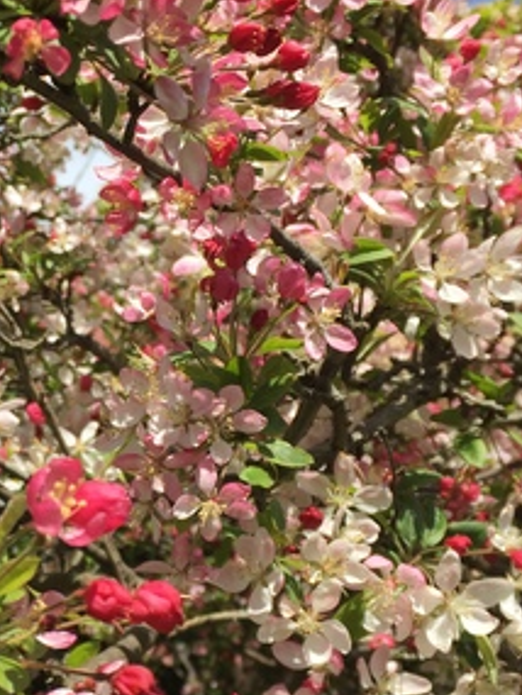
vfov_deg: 31.4
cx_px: 29
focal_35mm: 61
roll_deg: -2.1
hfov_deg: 23.3
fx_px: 1226
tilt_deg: +34.1
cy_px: 468
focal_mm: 4.15
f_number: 2.2
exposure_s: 1/1799
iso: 32
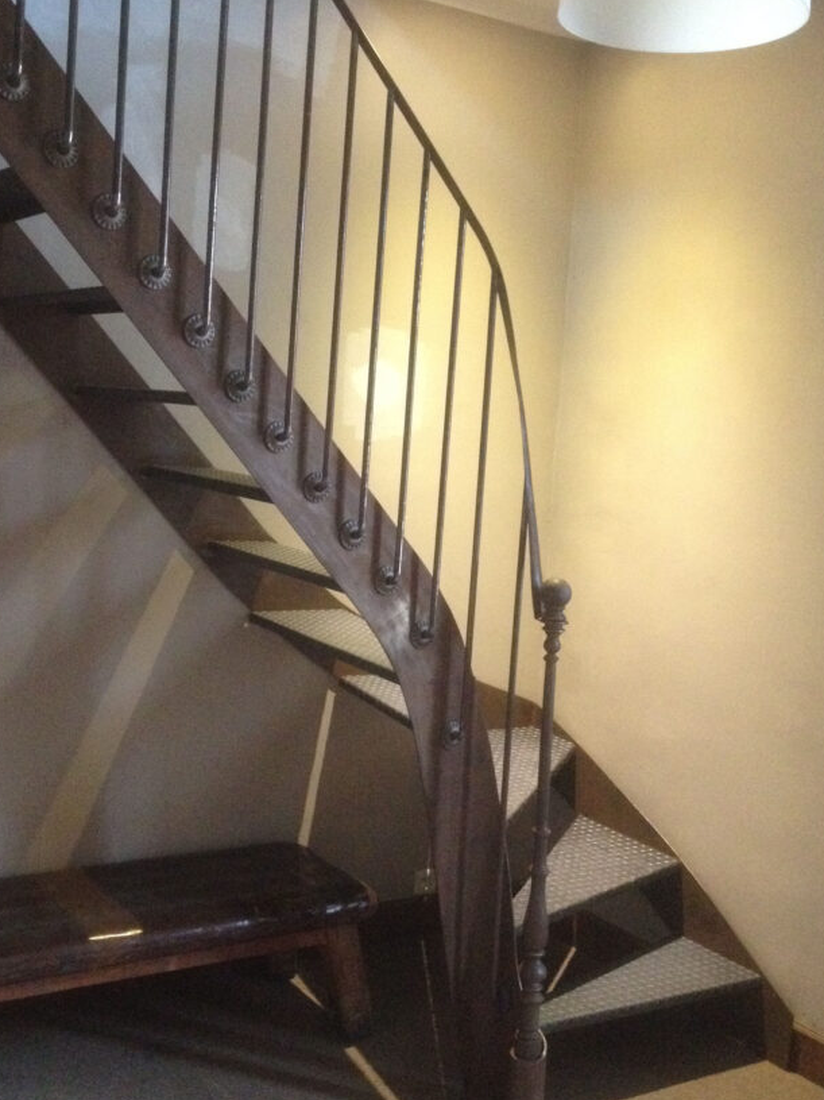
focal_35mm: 44
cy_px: 513
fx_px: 1397
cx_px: 326
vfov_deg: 42.9
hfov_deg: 32.8
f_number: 2.4
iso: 500
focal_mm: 4.28
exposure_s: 1/15
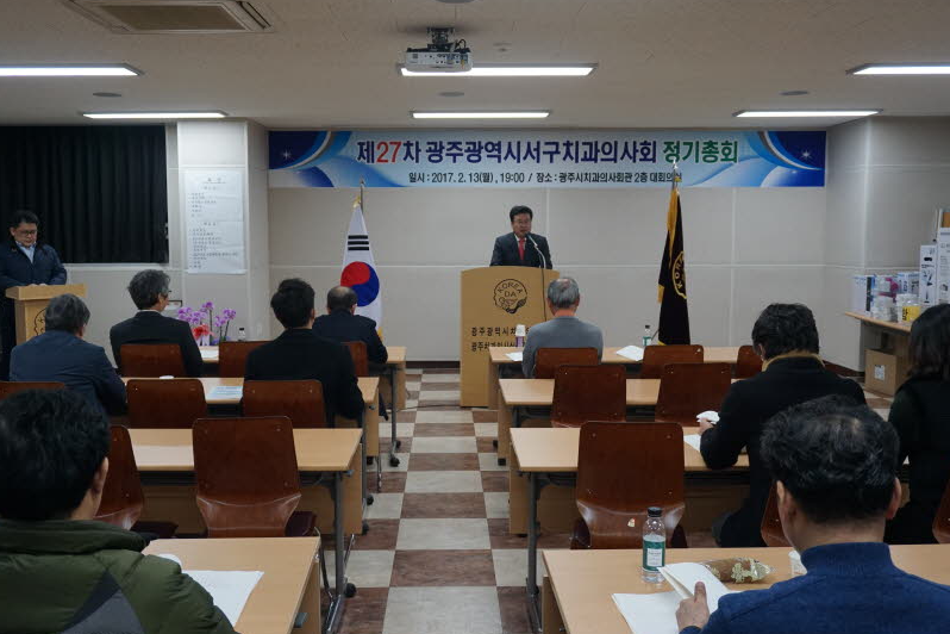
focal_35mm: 34
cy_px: 311
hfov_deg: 56.4
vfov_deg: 39.4
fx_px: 885
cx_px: 456
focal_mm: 21
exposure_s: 1/160
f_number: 4
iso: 800
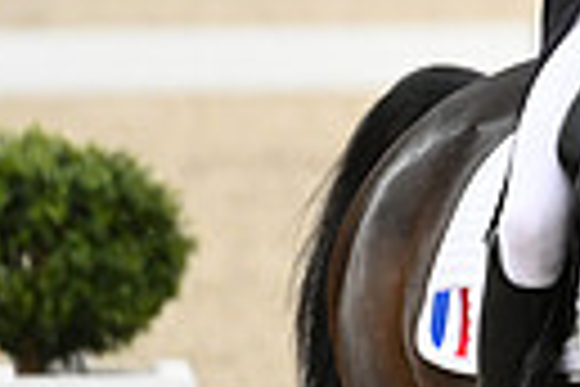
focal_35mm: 1800
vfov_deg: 0.8
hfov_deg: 1.1
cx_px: 1093
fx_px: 28998
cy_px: -272
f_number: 4.5
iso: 3600
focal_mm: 400
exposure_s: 1/1250
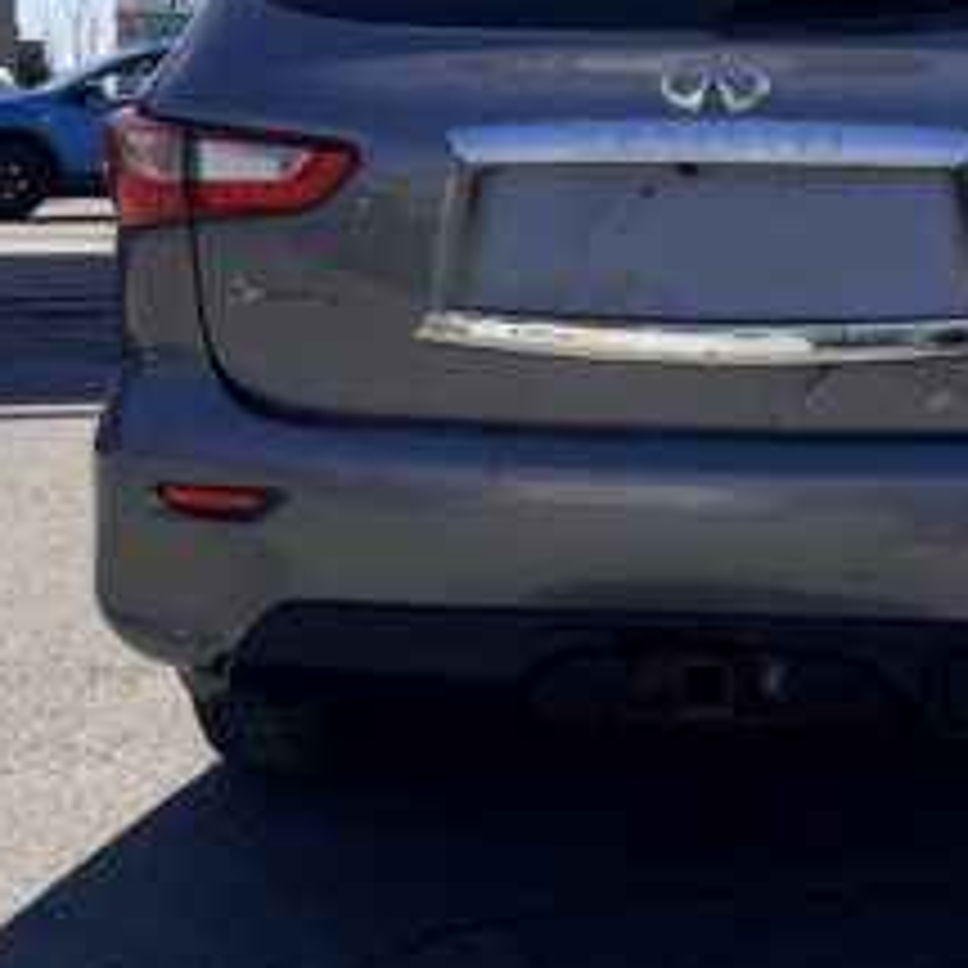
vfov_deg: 21.3
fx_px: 2499
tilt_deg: +0.6
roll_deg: -0.3
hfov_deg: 21.5
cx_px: 824
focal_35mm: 79
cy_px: 54
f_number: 1.78
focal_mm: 6.76
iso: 80
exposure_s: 1/6173
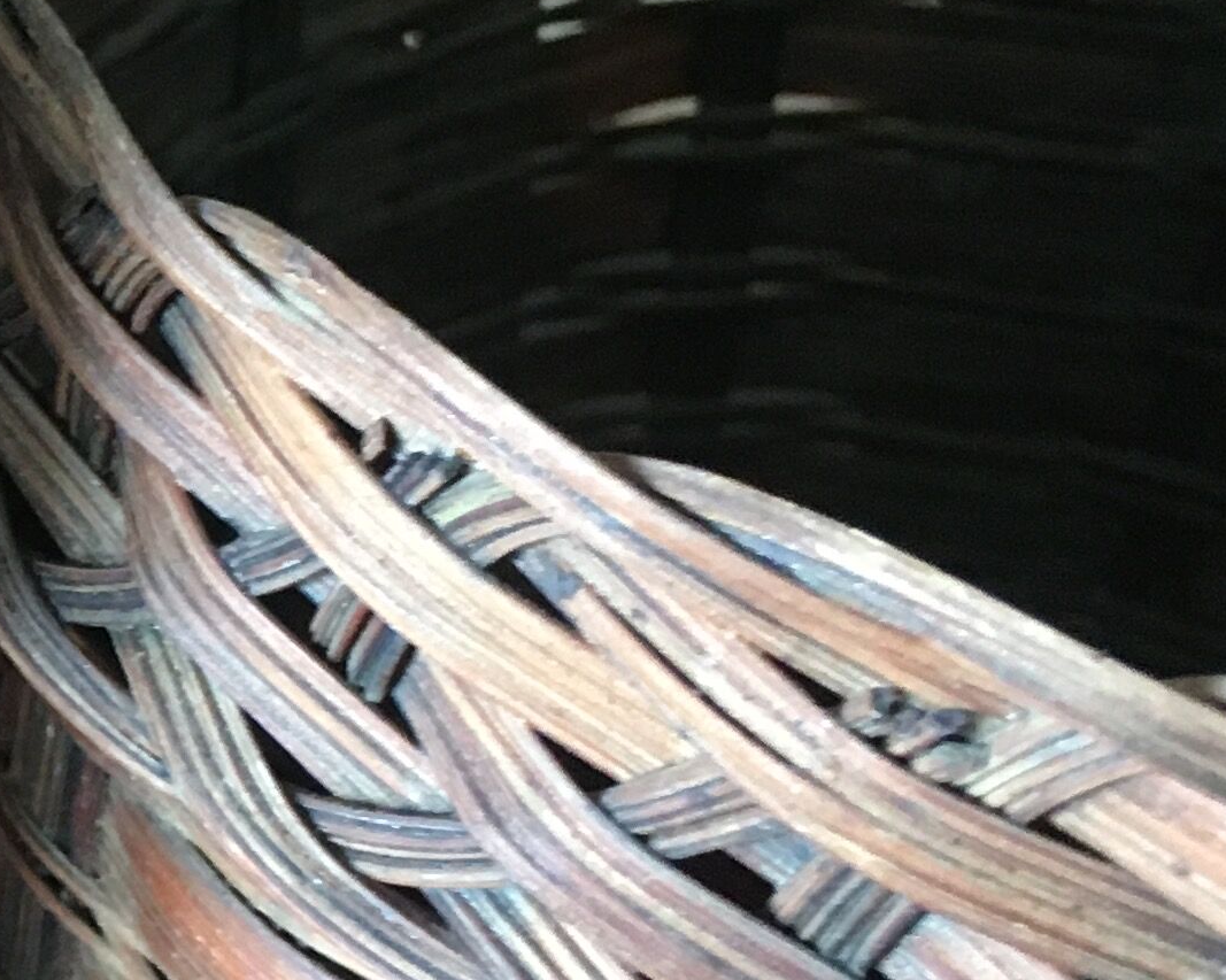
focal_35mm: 107
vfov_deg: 14.3
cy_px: 713
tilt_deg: -40.9
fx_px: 3881
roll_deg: -2.0
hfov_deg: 16.5
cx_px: -564
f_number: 2.2
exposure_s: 1/20
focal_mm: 4.15
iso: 200
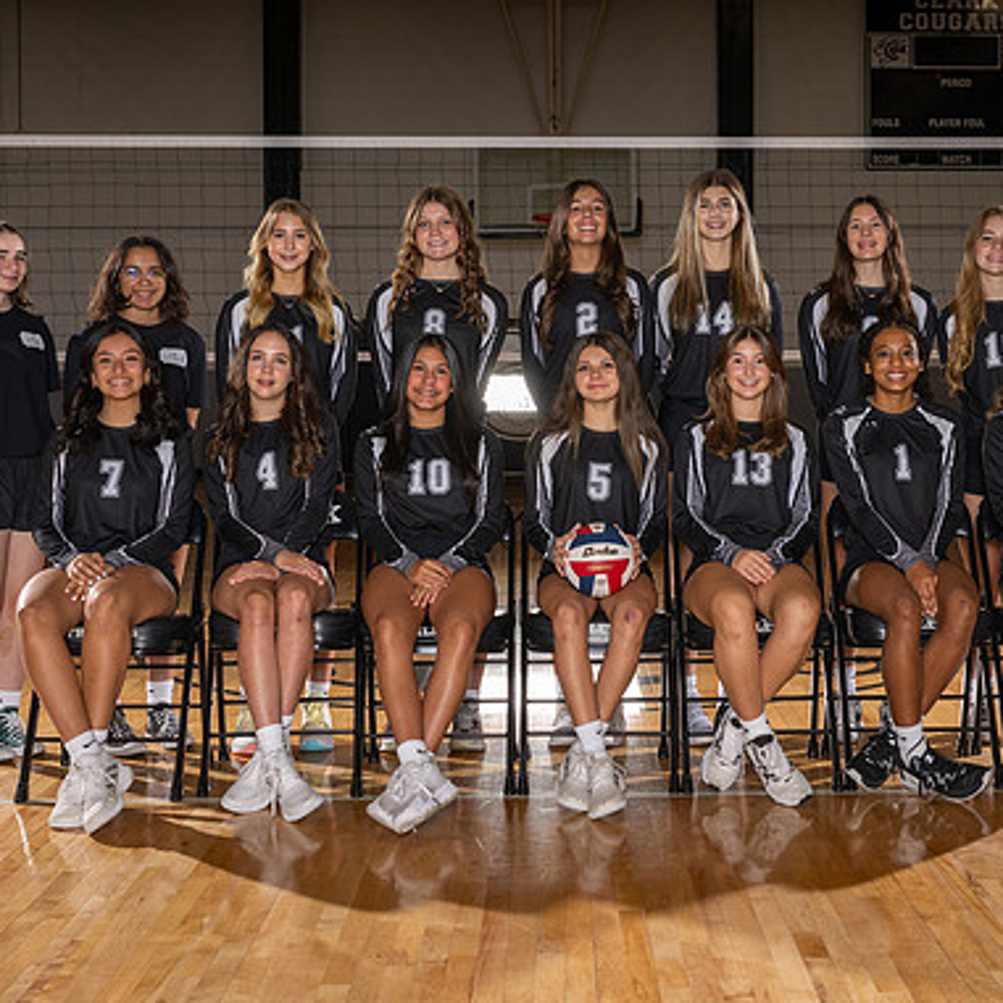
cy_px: 437
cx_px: 623
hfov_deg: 31.5
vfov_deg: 31.6
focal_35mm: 54
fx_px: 1770
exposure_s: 1/250
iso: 80
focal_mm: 35
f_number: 5.6
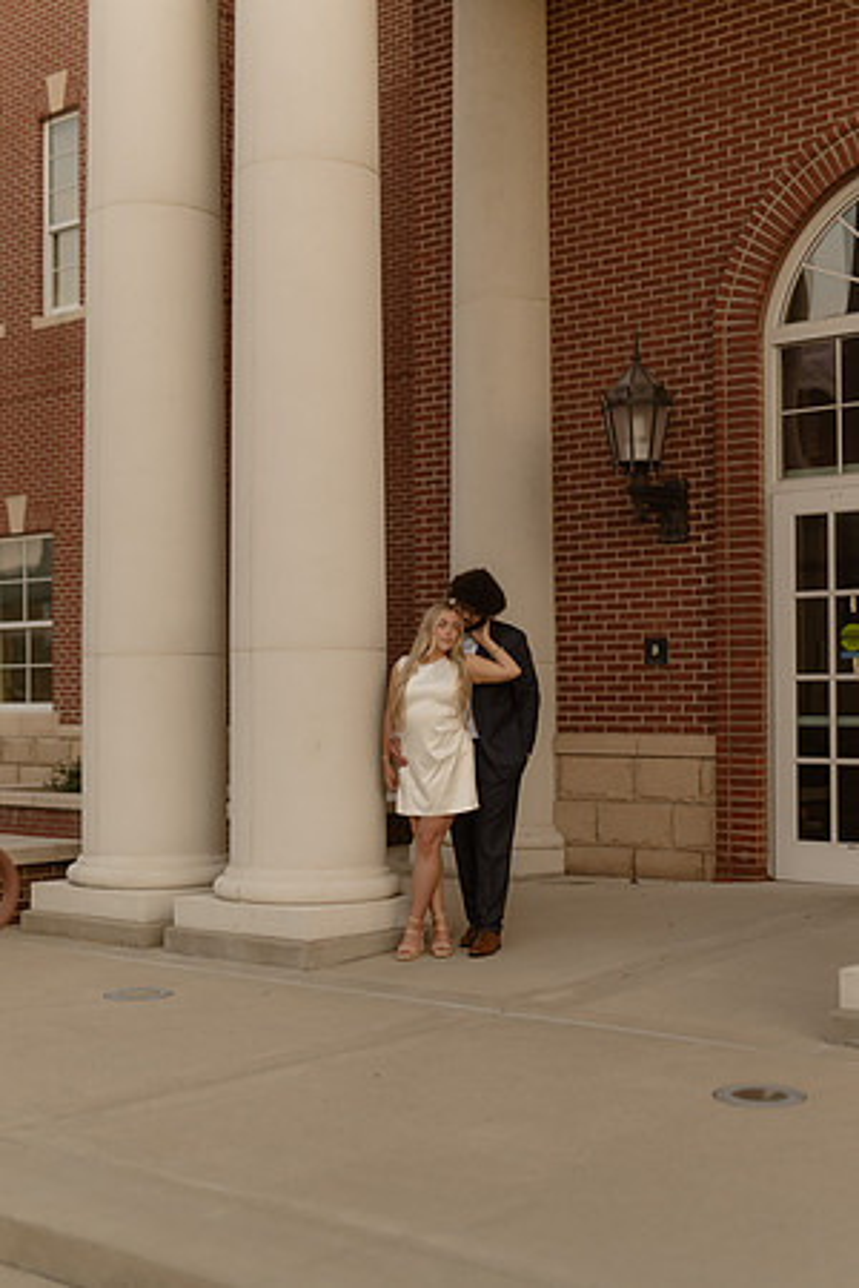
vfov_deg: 39.6
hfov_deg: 27.0
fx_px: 1789
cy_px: 644
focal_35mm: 50
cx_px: 430
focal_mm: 50
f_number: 1.4
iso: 250
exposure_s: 1/250
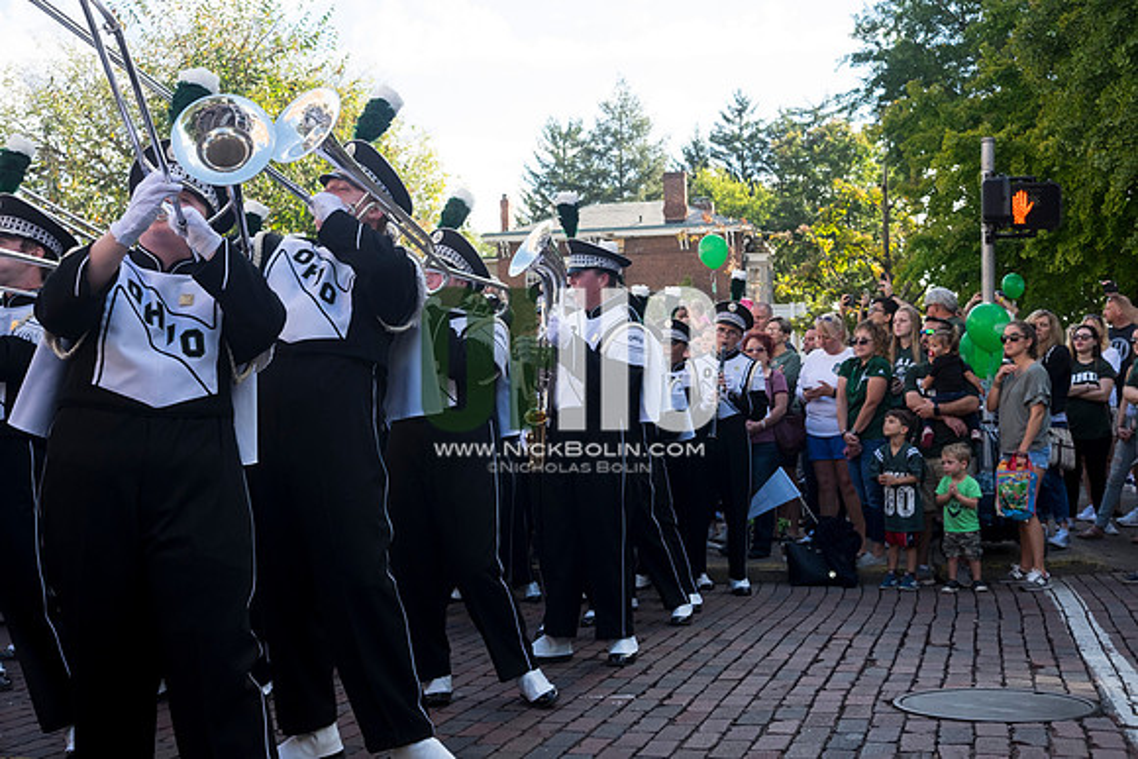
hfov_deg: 47.4
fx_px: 1296
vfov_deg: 32.6
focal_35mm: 41
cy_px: 380
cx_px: 569
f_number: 7.1
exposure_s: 1/200
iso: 400
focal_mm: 27
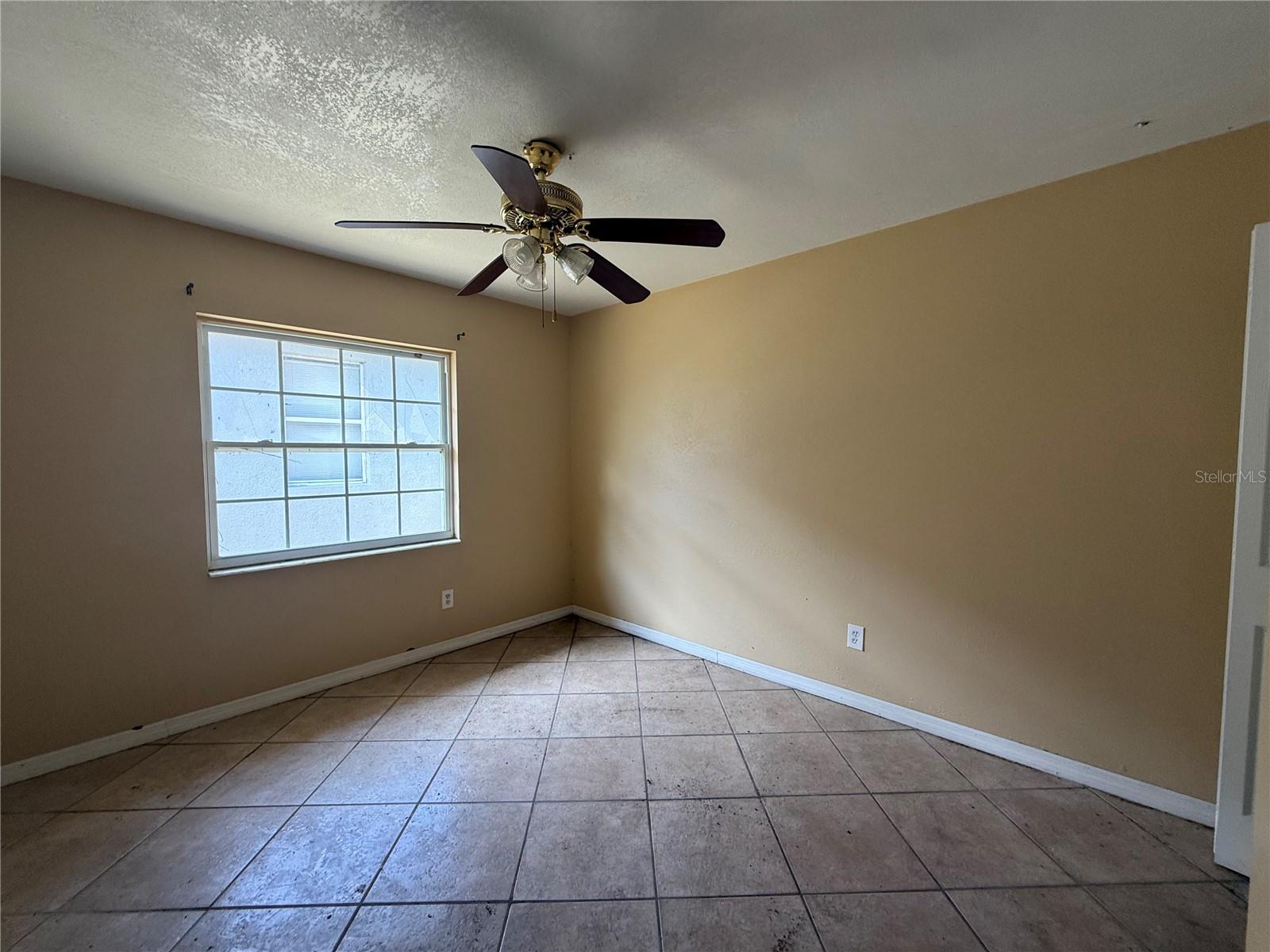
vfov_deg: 85.7
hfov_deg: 102.1
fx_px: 514
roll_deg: -0.4
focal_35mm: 14
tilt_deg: -2.3
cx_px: 635
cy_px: 476
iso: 125
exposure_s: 1/99
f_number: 2.2
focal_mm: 2.22
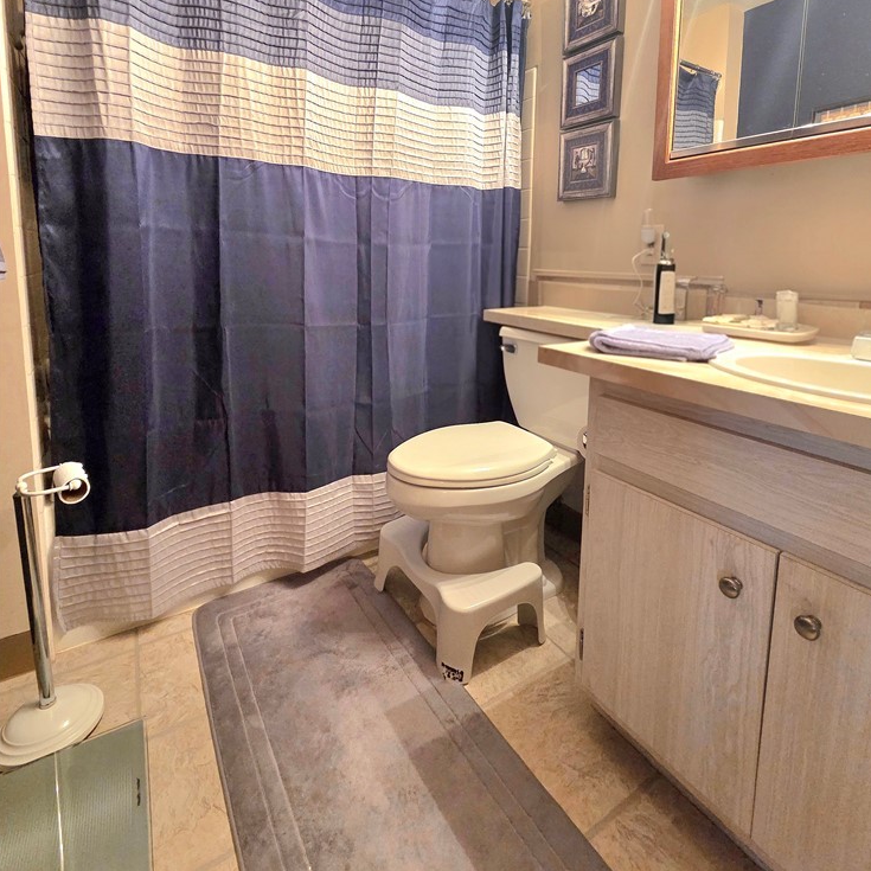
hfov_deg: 87.4
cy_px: 322
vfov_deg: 85.6
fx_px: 455
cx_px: 451
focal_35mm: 16
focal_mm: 2.2
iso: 640
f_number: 2.2
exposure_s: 1/60.2
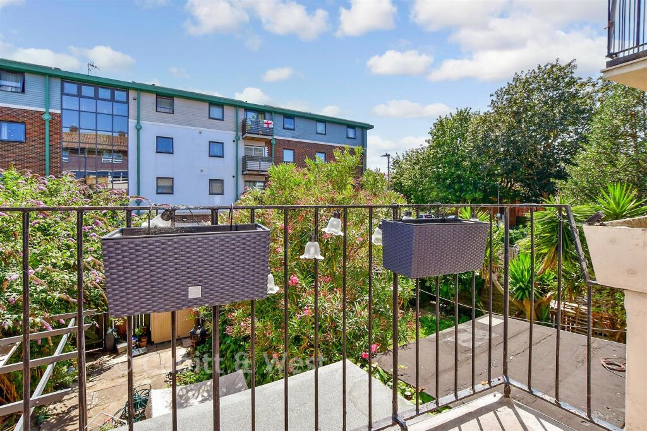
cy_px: 216
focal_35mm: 15
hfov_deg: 100.4
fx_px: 270
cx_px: 324
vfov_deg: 77.3
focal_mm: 10
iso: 160
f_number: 8
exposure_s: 1/250
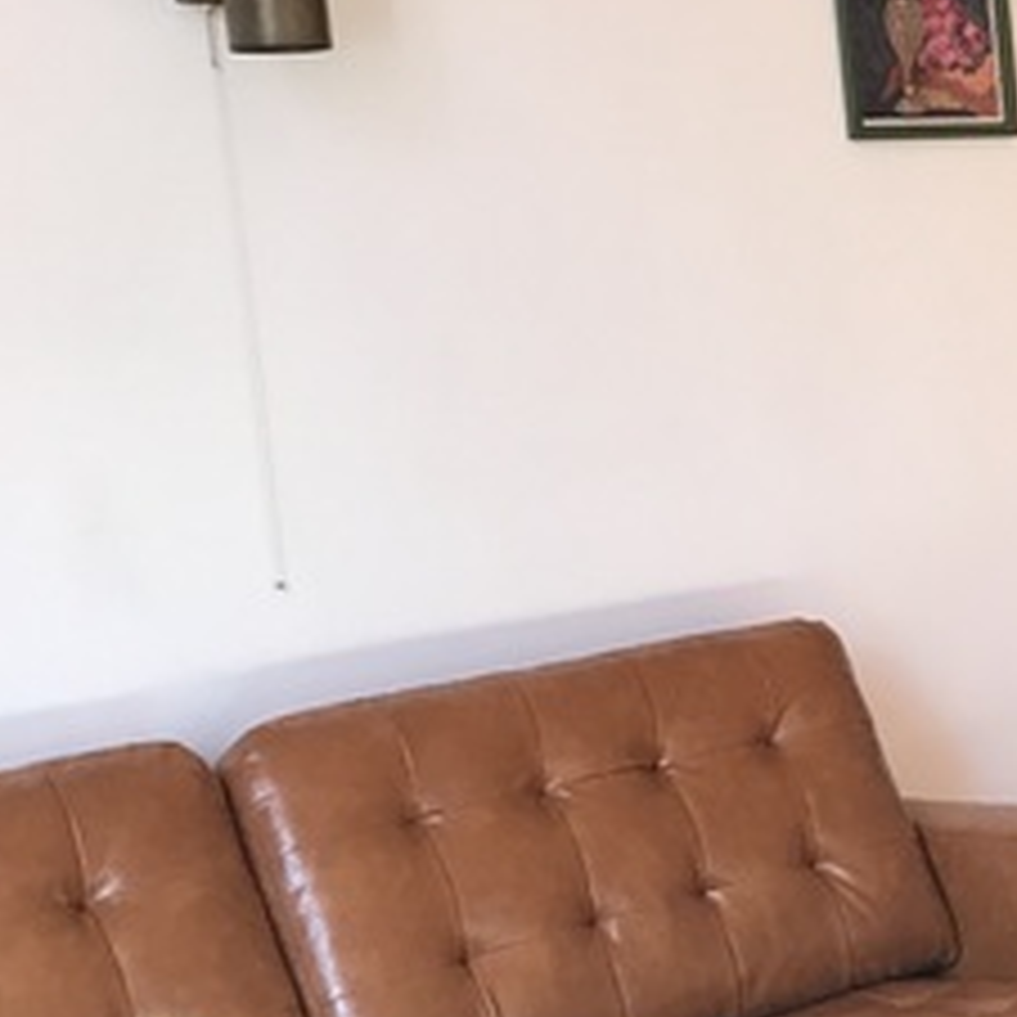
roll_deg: +5.1
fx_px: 2426
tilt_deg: -5.6
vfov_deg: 23.7
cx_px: 1496
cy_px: 472
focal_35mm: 73
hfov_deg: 20.5
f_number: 1.8
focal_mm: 3.99
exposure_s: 1/30
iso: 32
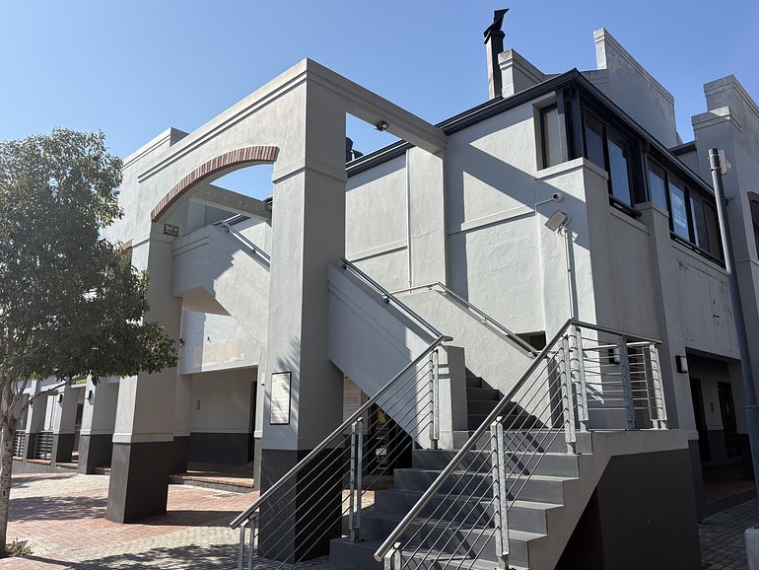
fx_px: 592
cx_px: 384
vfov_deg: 51.4
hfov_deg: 65.3
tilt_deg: +14.1
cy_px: 276
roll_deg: +1.4
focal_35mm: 27
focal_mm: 5.96
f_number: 1.6
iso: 50
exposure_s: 1/2985
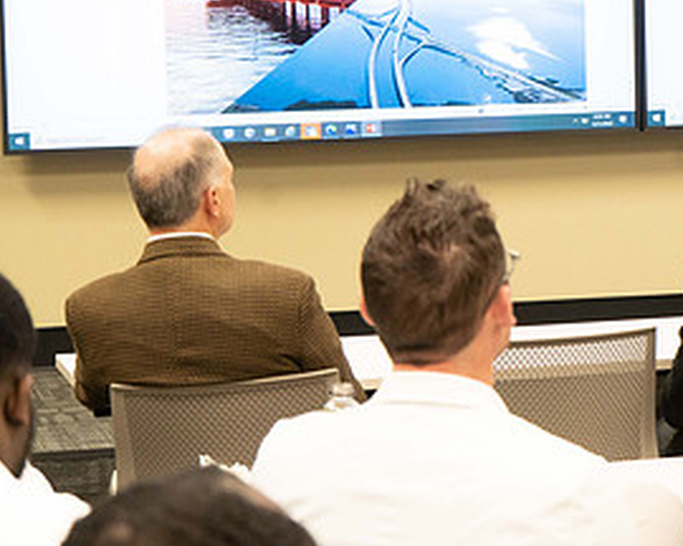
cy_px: 155
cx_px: 718
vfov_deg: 10.9
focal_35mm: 141
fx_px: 2850
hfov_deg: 13.4
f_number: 5.6
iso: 1600
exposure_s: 1/160
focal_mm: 70
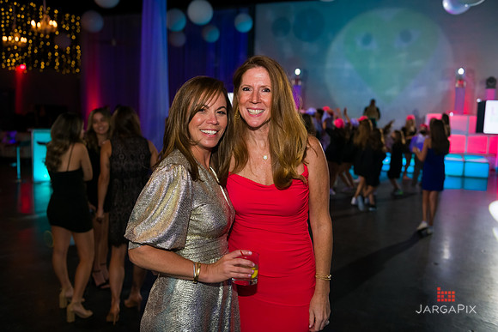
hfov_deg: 54.4
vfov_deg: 37.9
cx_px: 249
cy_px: 166
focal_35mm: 35
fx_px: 484
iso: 1600
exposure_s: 1/125
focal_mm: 35
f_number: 3.2
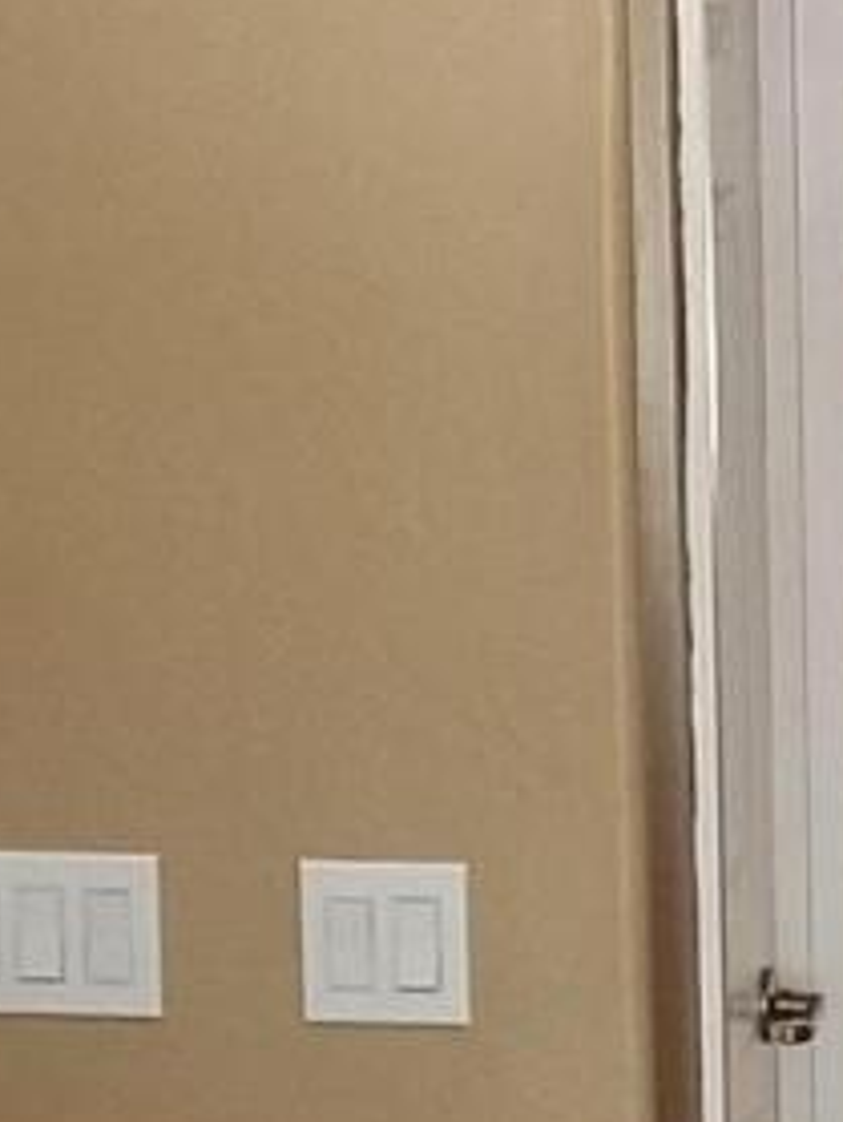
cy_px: 1211
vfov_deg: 10.4
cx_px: 1605
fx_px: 6063
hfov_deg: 7.7
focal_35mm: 187
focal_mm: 4.2
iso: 160
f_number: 1.7
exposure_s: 1/40
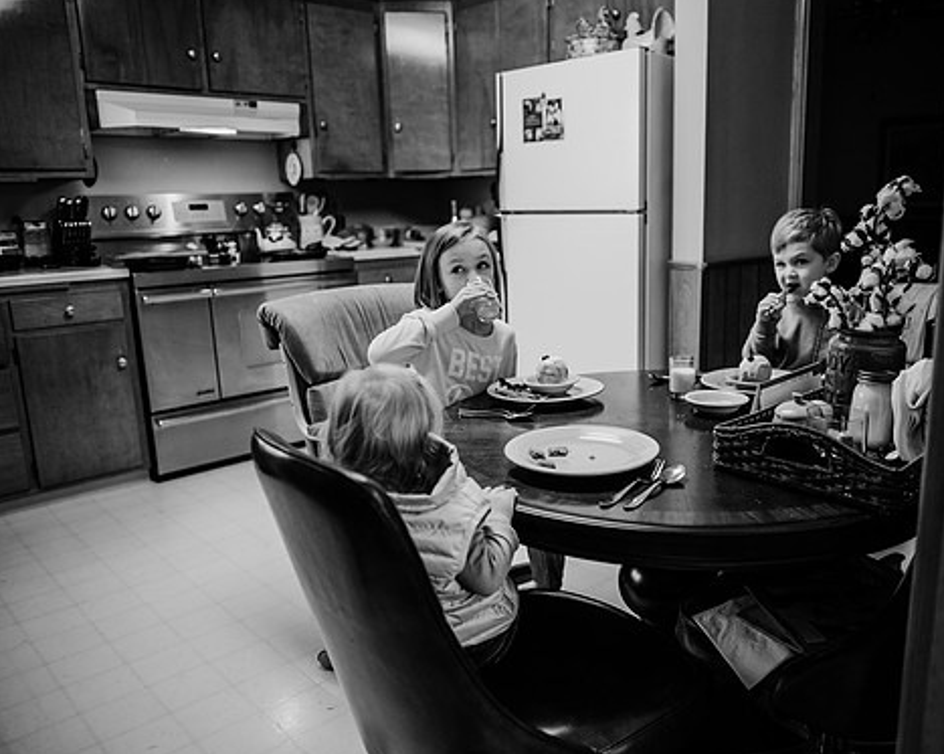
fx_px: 782
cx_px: 568
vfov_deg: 51.5
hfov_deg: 61.7
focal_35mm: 28
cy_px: 379
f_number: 1.8
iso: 640
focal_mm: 24
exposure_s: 1/200
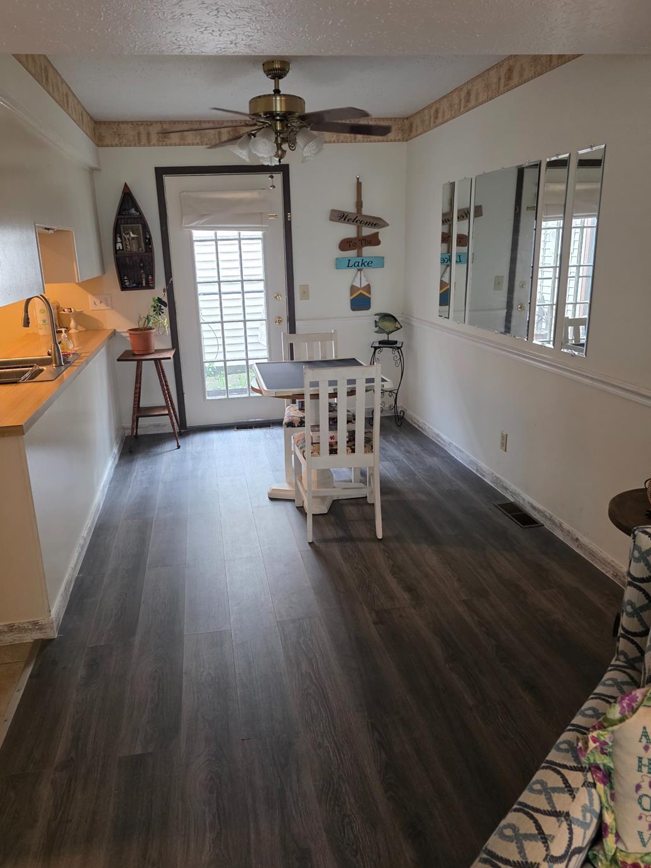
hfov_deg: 54.8
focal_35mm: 25
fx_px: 627
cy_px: 409
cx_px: 299
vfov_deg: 69.3
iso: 640
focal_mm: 6.3
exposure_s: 1/120
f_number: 1.7
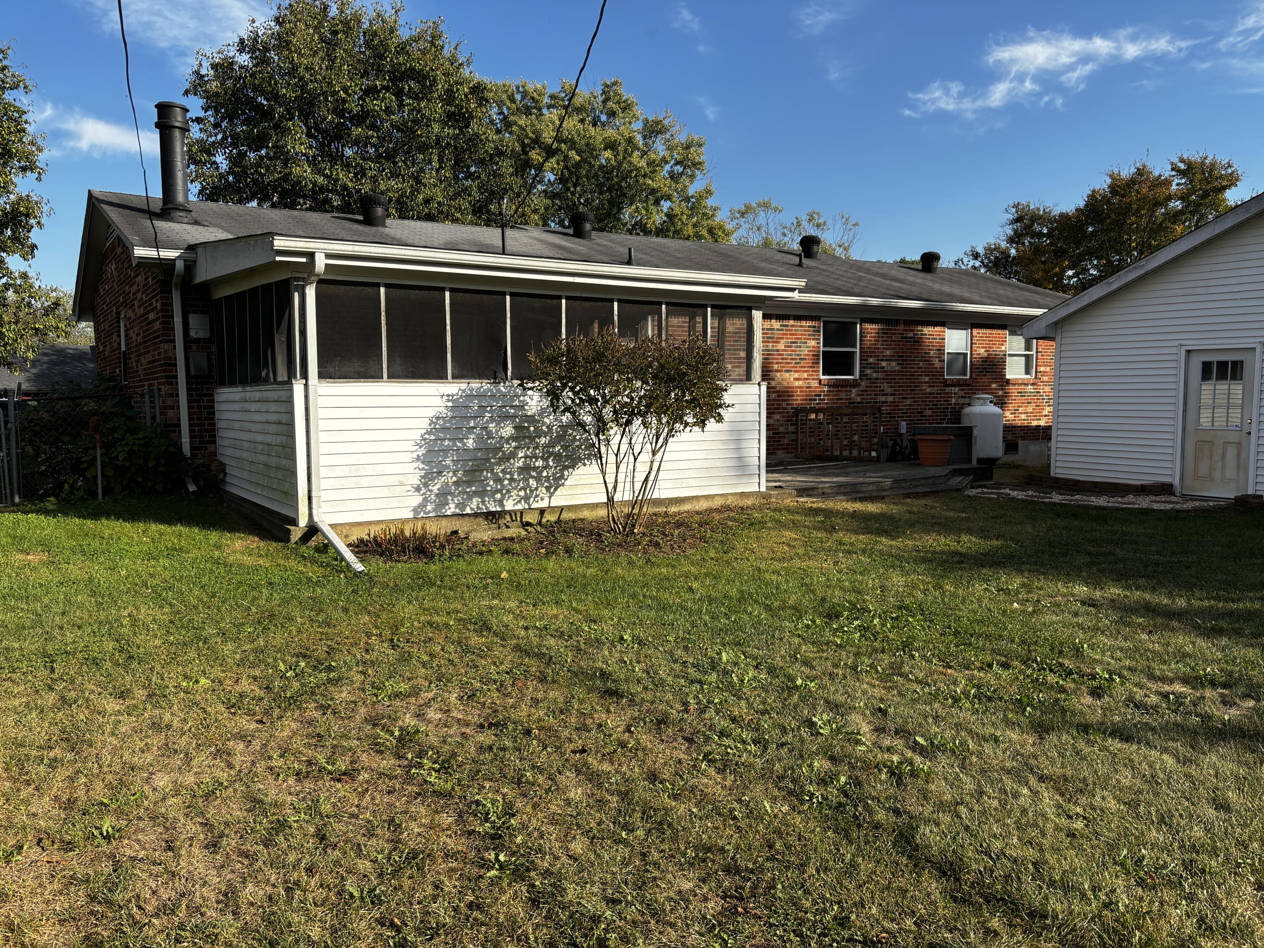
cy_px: 474
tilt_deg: -4.7
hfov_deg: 67.3
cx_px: 632
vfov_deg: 53.1
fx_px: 949
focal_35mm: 26
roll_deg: +0.6
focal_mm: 5.96
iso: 50
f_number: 1.6
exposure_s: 1/1949
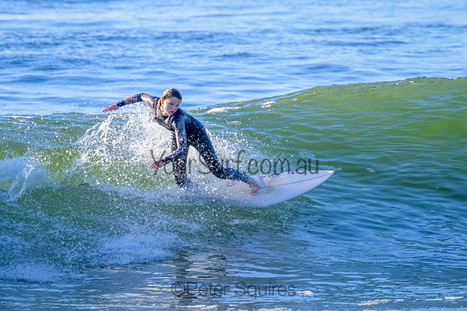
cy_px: 98
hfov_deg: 1.9
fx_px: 14246
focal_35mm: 1098
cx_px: 218
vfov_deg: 1.3
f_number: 11
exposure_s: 1/2000
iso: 2200
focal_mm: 800
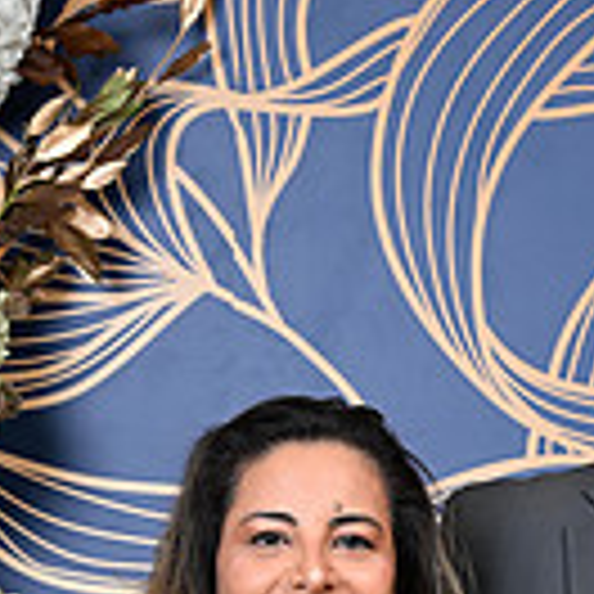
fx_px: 4193
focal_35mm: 216
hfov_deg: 8.0
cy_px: 857
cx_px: 662
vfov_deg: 8.0
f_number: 5.6
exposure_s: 1/125
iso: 125
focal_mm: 58
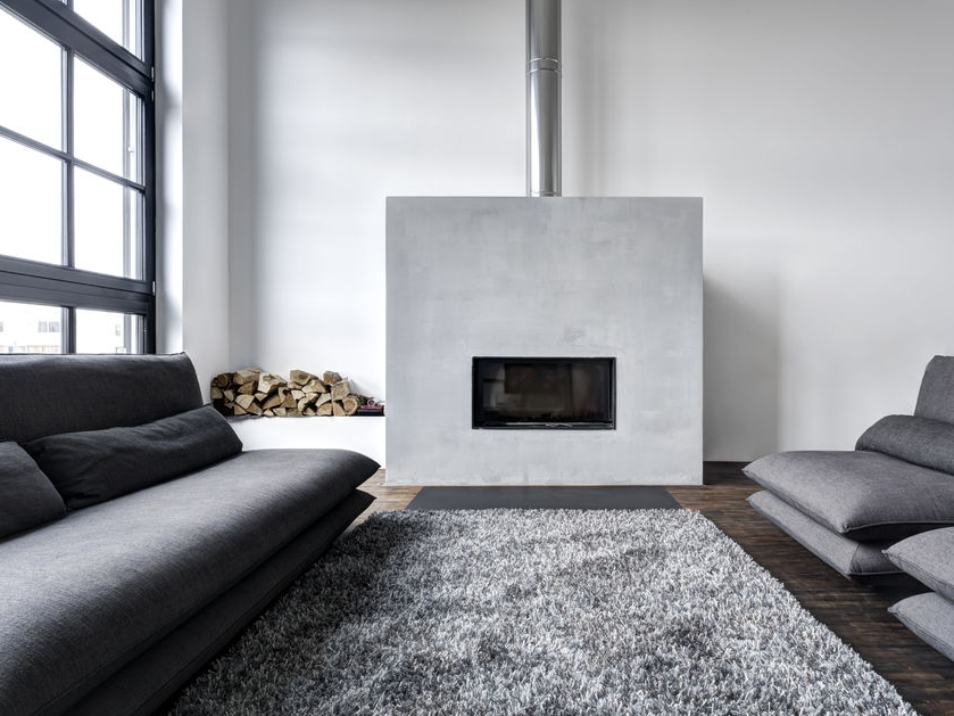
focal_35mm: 22
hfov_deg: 76.0
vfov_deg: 61.1
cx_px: 544
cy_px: 362
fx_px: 606
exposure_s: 1/2
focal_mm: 20
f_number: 14
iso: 125
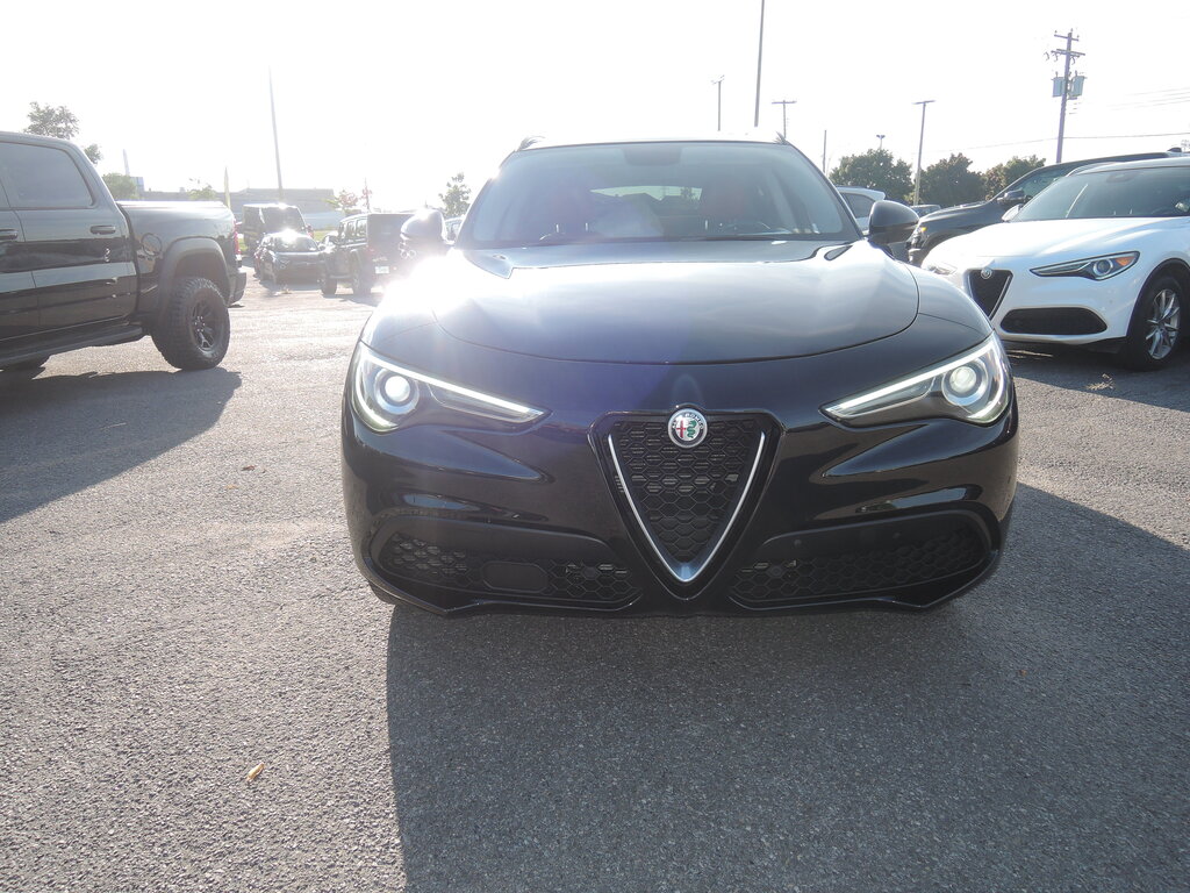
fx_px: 825
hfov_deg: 71.6
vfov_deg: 56.8
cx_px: 595
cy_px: 446
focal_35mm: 24
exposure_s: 1/500
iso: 100
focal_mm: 5.1
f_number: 2.8
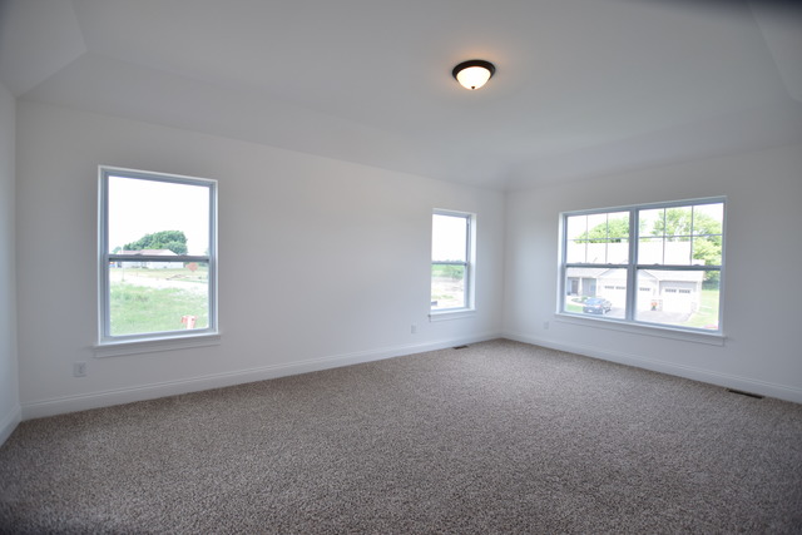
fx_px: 334
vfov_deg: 77.4
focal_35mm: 15
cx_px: 401
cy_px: 268
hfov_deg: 100.4
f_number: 3.5
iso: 400
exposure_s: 1/400
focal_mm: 10
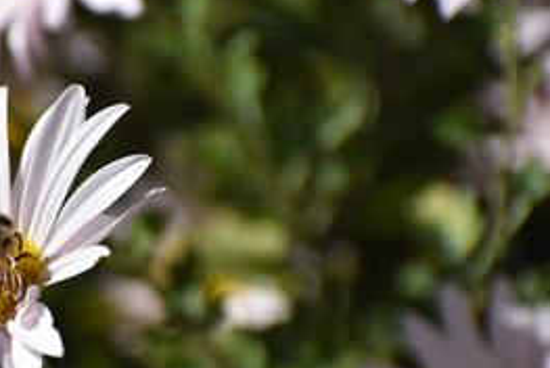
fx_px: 13719
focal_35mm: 897
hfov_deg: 2.3
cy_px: 272
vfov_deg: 1.5
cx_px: 45
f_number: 7.1
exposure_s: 1/1600
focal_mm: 300
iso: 200
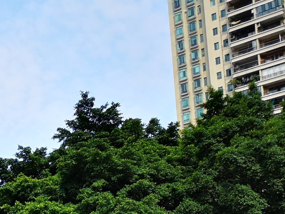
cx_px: -113
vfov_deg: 16.6
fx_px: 675
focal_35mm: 82
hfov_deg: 21.0
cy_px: 310
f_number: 1.8
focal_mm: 3.95
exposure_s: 1/1111
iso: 50
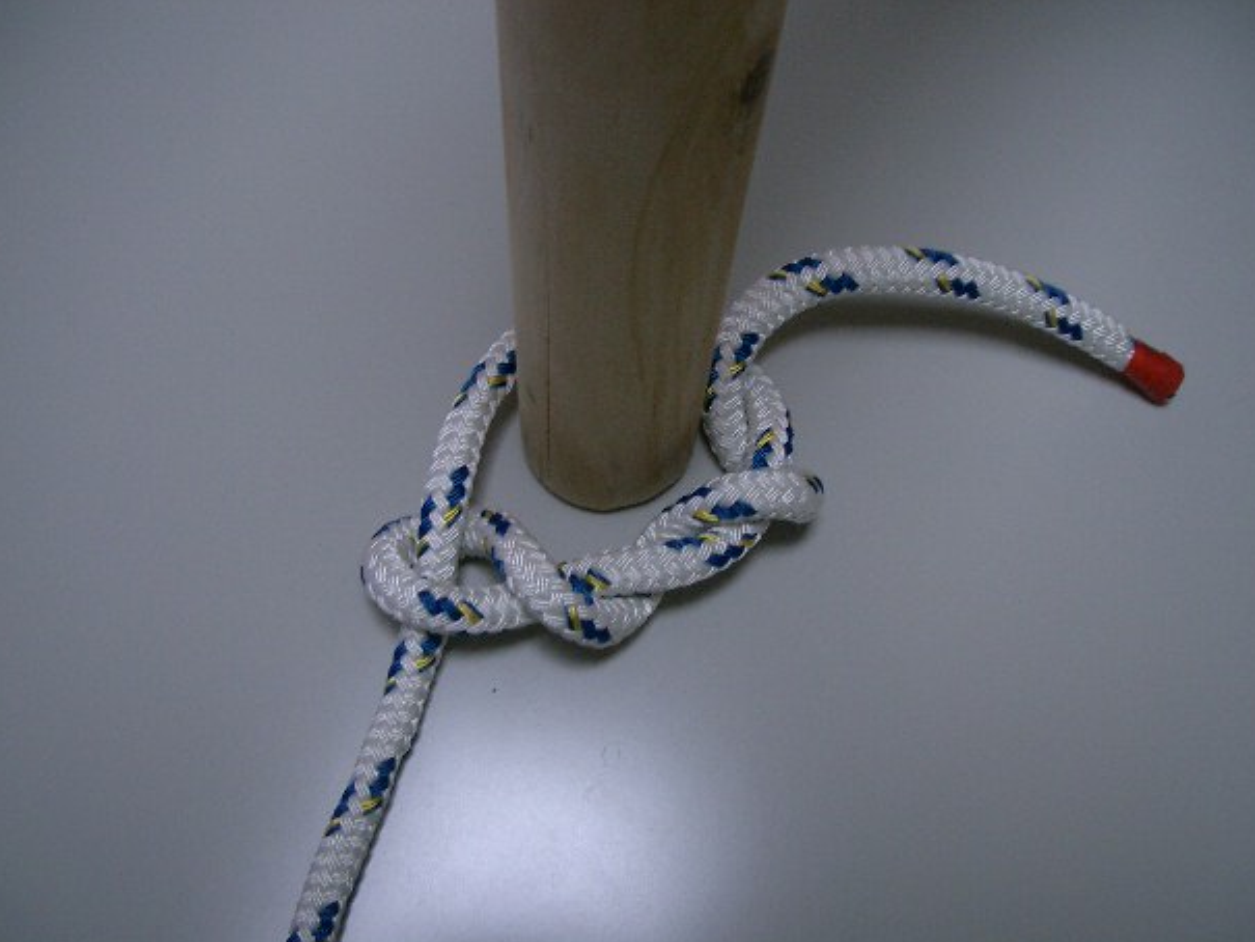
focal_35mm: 37
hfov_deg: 50.1
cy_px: 494
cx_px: 620
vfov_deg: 38.7
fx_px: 1342
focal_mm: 5.8
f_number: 2.6
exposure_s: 1/40
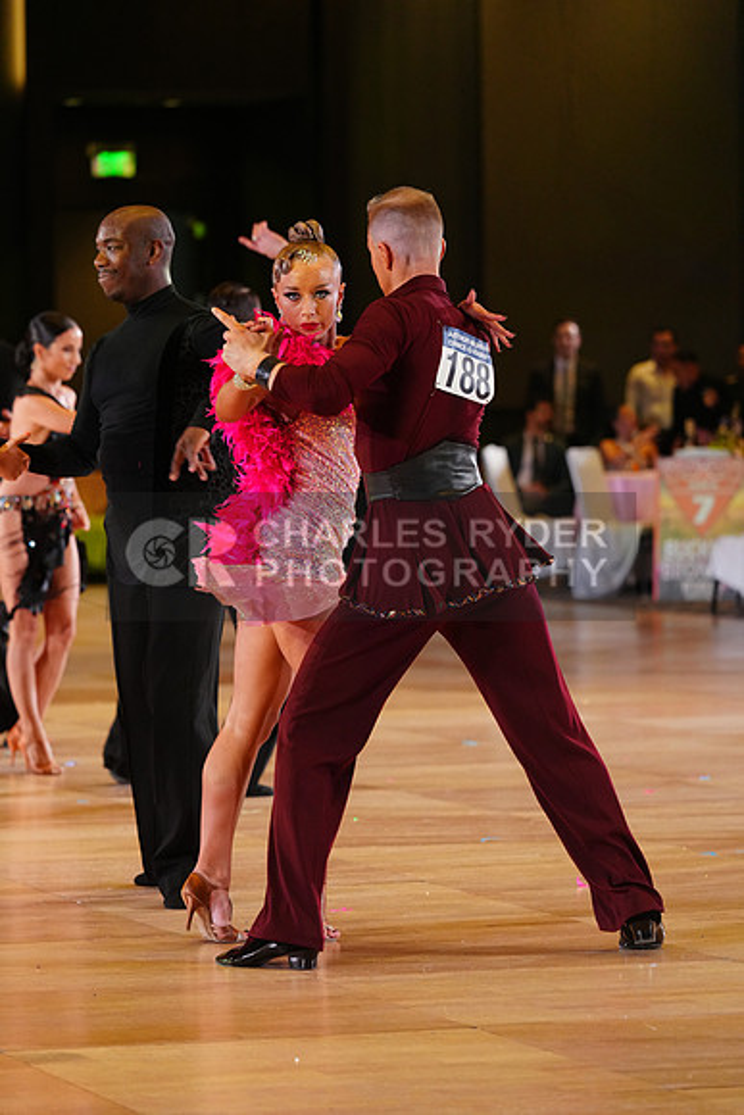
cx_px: 372
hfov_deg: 8.8
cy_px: 558
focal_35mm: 156
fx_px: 4833
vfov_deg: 13.2
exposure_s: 1/400
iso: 2500
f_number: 4
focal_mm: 156
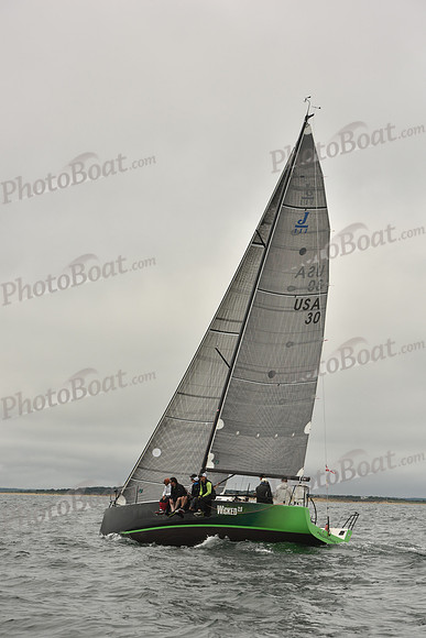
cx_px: 213
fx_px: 1525
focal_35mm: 86
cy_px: 319
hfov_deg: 15.9
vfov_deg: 23.6
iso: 320
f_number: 9
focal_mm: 86
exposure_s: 1/800
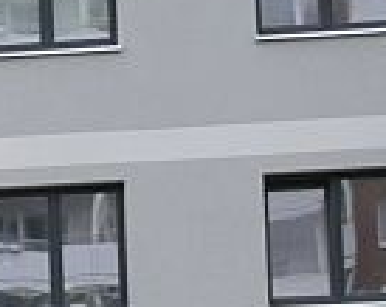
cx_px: -1011
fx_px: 2702
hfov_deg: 6.8
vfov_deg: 6.3
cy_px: 659
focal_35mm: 237
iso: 200
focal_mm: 18
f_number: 8
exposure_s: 1/250
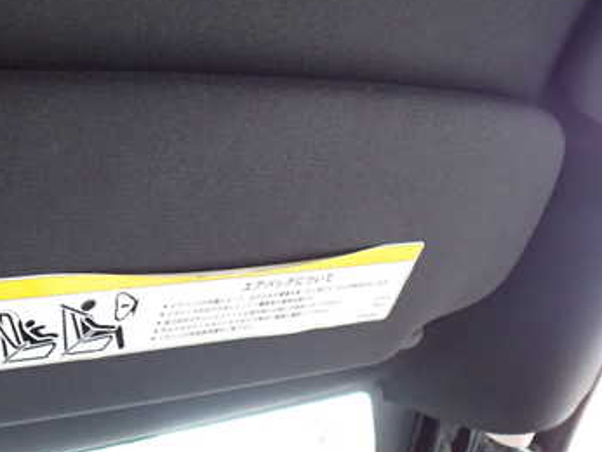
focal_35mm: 52
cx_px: 127
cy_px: 170
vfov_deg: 28.0
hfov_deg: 35.7
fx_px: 905
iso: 640
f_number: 2.3
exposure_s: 1/30
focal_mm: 5.4
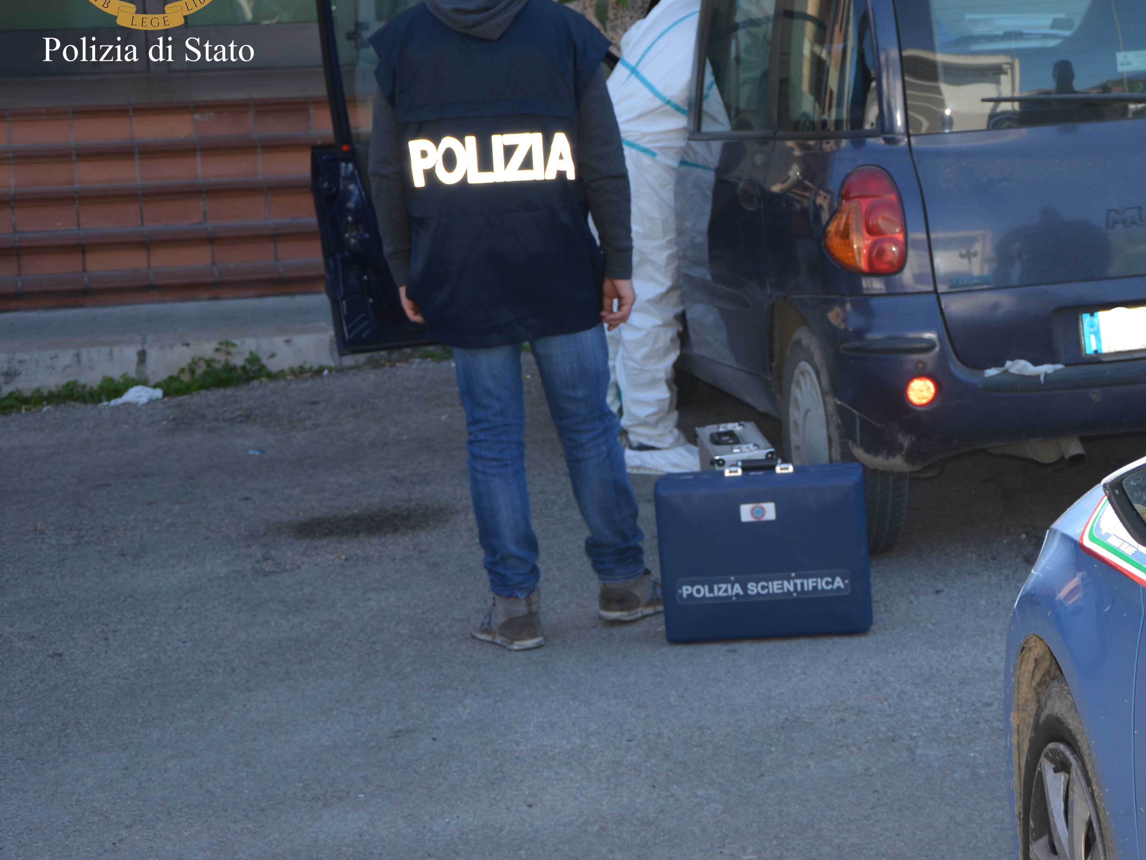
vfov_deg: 16.2
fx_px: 3013
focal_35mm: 91
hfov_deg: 21.0
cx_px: 1059
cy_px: 426
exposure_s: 1/200
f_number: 5.6
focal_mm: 34
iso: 100
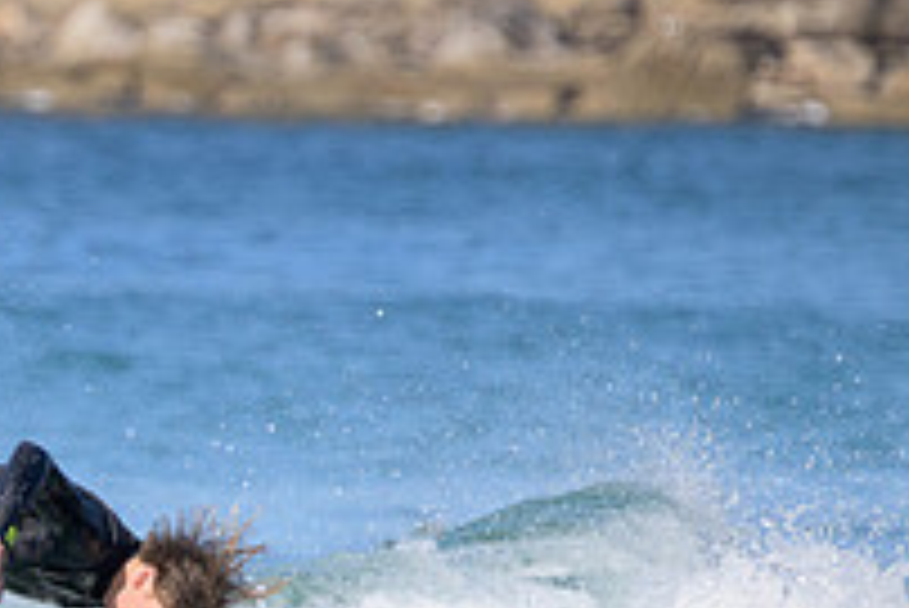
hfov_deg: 1.2
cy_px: 727
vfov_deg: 0.8
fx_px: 44268
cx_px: -346
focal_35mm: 1752
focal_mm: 610
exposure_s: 1/2000
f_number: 11
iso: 1100
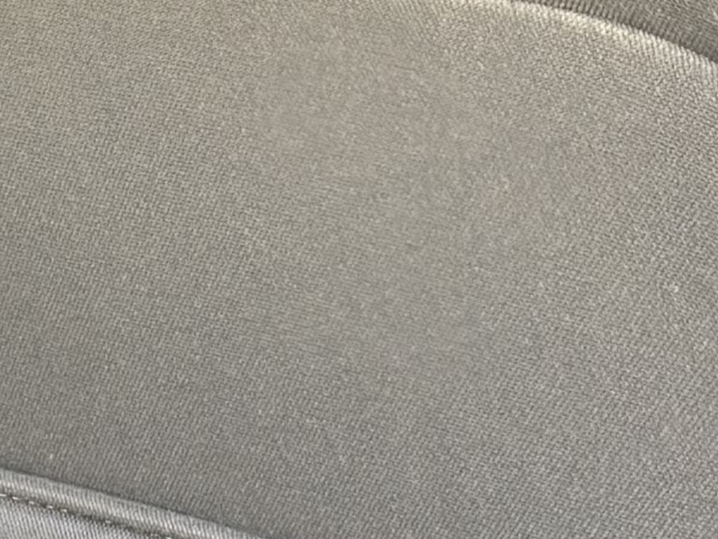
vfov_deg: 9.2
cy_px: 424
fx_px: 3341
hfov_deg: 10.6
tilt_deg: -17.9
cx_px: -990
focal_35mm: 161
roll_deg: +0.1
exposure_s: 1/60
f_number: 1.78
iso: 500
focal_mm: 6.76
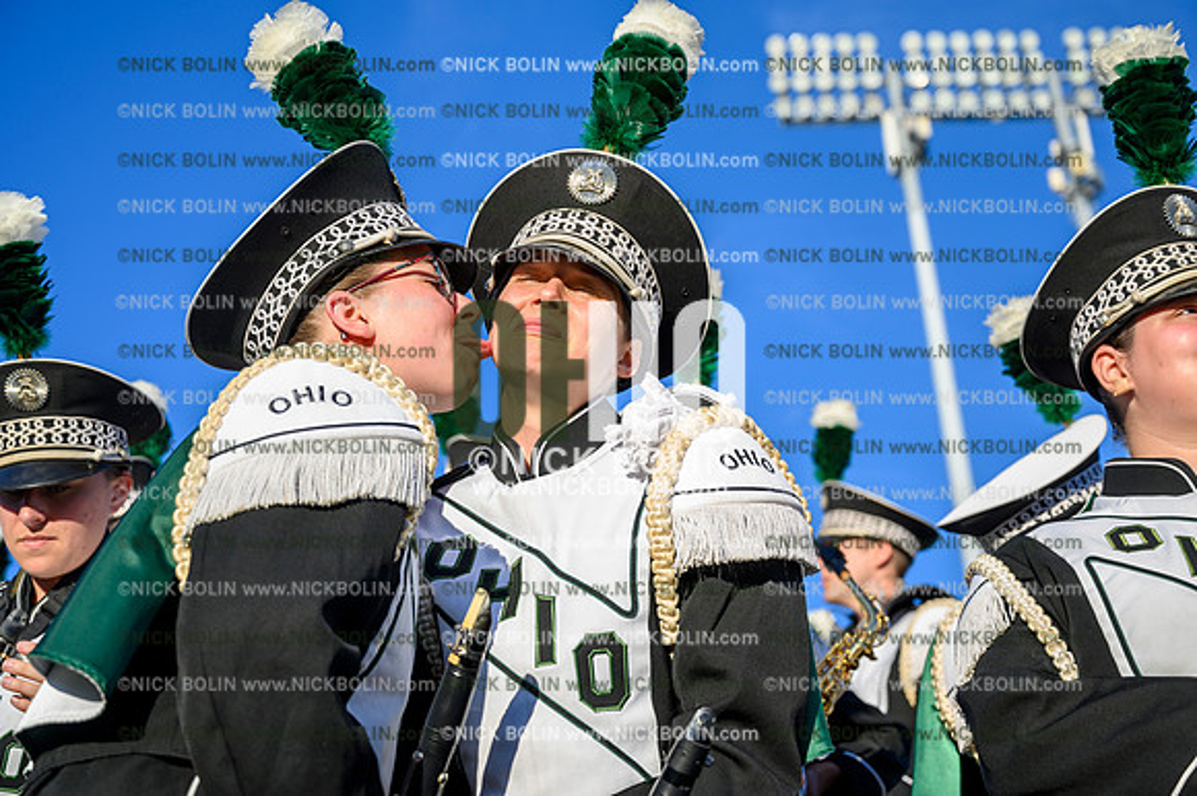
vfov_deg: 26.5
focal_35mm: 51
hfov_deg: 38.9
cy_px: 398
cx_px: 598
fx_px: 1695
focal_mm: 51
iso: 125
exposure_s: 1/640
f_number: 4
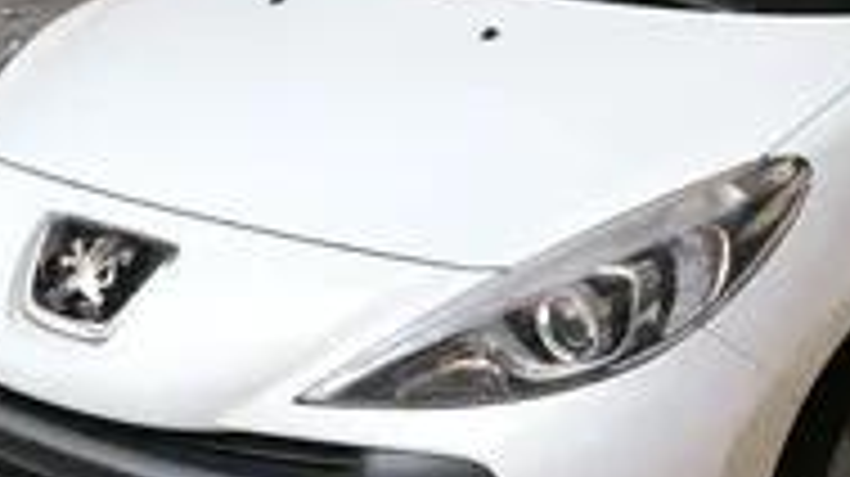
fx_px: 1757
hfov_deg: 26.7
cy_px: 266
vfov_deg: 15.4
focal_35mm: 78
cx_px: 688
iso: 213
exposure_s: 1/100
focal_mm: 6.92
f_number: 1.9
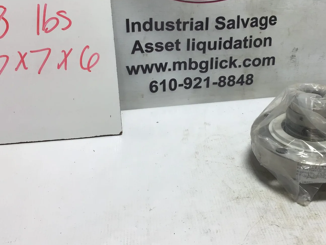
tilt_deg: -24.5
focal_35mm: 48
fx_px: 452
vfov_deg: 30.1
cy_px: 86
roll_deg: -0.5
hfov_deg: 39.5
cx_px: 196
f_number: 2.4
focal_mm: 3.3
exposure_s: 1/176
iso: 25
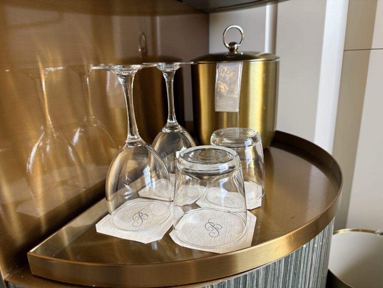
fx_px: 266
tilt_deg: -15.9
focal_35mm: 24
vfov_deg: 56.8
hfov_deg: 71.6
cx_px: 192
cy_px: 144
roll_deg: +2.2
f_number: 1.78
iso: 250
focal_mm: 6.76
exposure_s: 1/60
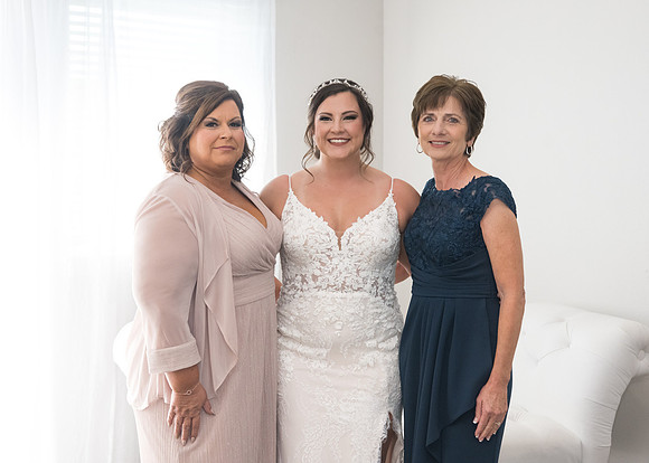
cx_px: 318
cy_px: 192
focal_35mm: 64
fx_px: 1174
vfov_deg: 22.3
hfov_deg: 30.9
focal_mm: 52
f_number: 4.5
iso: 1250
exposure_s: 1/320
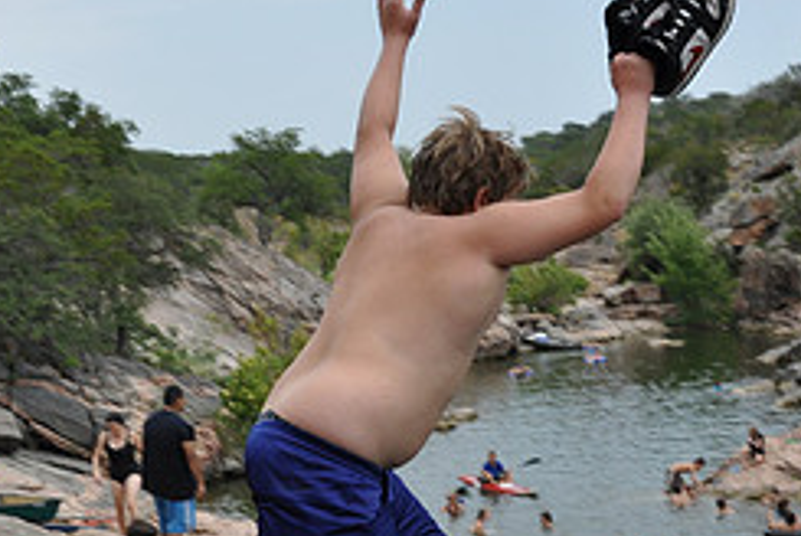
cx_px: 327
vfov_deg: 16.0
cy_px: 430
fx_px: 1893
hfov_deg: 23.9
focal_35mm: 85
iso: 200
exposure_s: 1/400
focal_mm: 24
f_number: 8
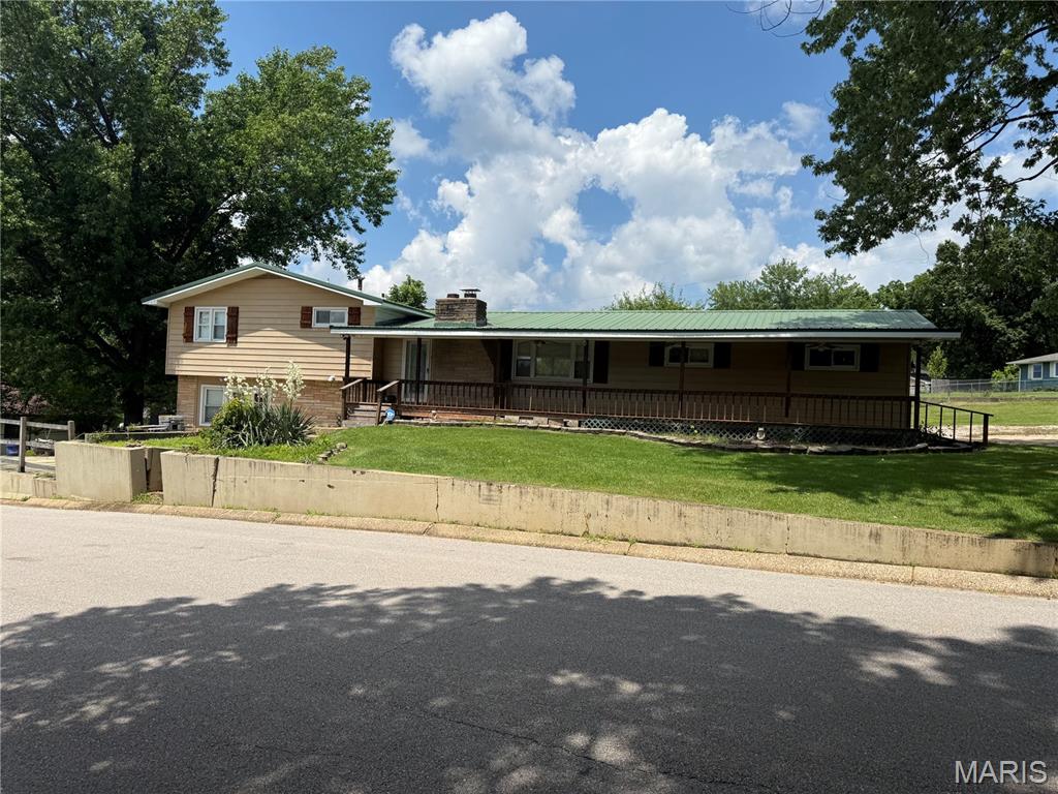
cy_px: 397
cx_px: 529
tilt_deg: +1.4
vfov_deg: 56.8
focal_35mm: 24
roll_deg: -2.9
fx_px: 734
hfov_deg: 71.6
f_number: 1.78
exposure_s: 1/5714
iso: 80
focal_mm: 6.76
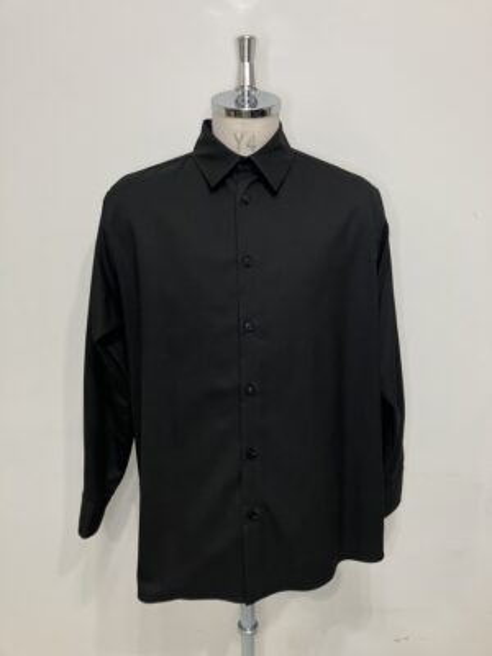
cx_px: 246
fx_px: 531
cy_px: 328
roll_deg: -0.3
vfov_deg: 63.4
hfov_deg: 49.7
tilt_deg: -11.9
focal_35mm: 28
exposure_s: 1/50
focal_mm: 3.99
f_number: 1.8
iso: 100
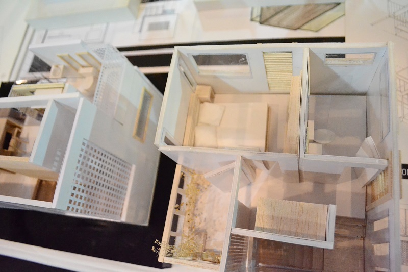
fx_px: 306
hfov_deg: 67.4
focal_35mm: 27
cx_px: 204
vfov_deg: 47.9
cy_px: 136
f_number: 5
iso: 6400
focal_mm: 18
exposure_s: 1/640
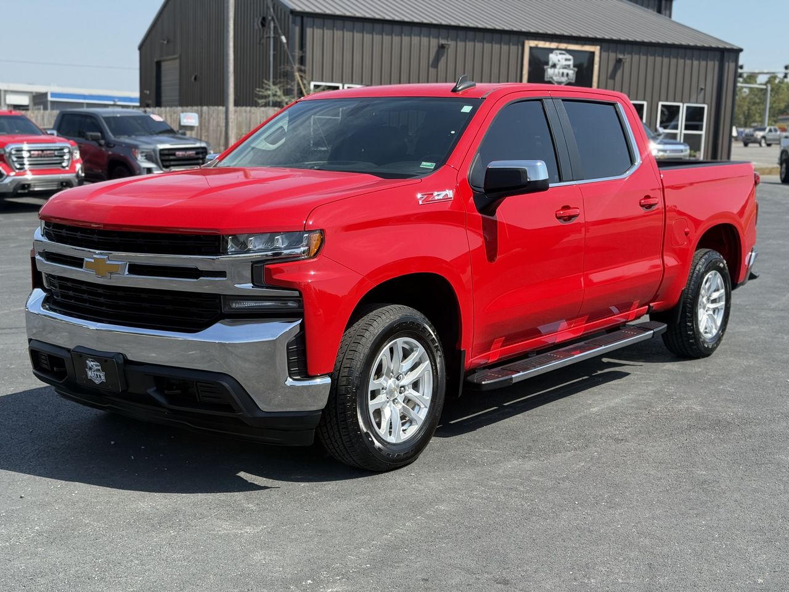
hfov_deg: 39.7
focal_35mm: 48
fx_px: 1094
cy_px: 296
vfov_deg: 30.3
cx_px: 394
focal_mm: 6.76
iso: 64
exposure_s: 1/2033
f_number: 1.78
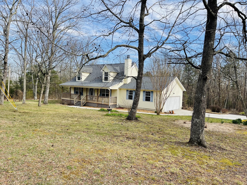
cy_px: 92
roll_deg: -2.2
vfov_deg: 54.9
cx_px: 124
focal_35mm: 25
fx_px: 178
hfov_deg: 69.4
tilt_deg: -0.1
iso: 32
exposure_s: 1/1795
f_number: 1.6
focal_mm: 5.1
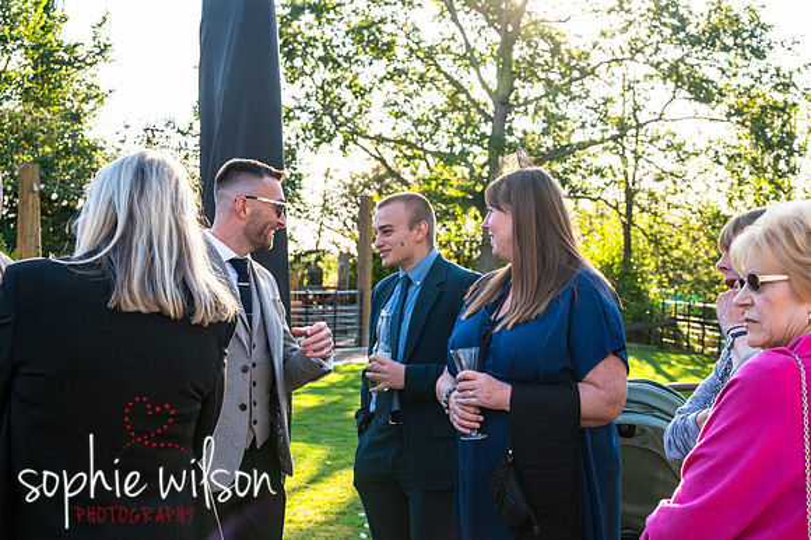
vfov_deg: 24.2
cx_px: 406
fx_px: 1261
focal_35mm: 56
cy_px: 270
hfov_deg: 35.7
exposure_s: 1/200
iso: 400
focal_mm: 56
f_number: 8
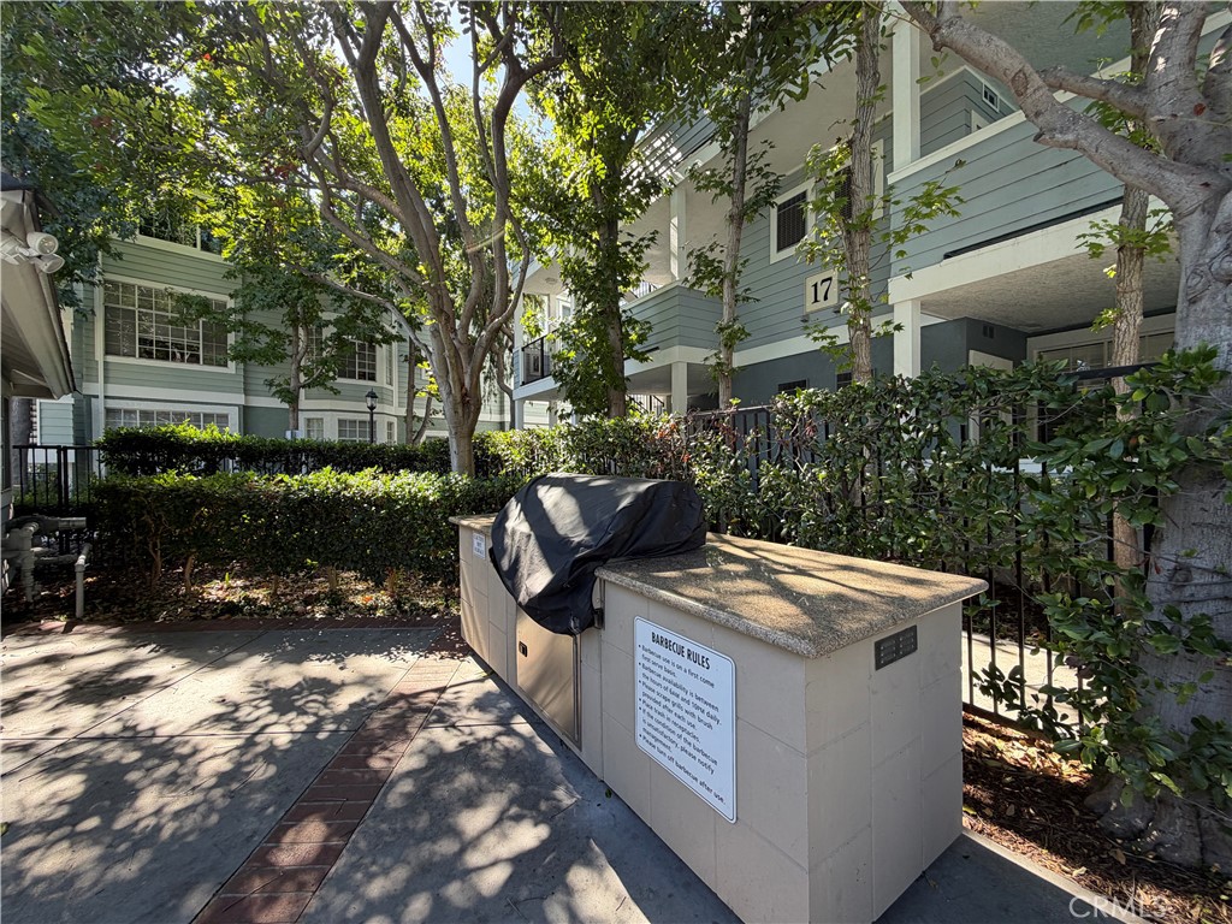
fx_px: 498
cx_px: 616
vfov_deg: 85.7
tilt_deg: -0.7
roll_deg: +0.7
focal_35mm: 14
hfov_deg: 102.1
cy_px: 462
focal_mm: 2.22
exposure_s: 1/134
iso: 40
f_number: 2.2
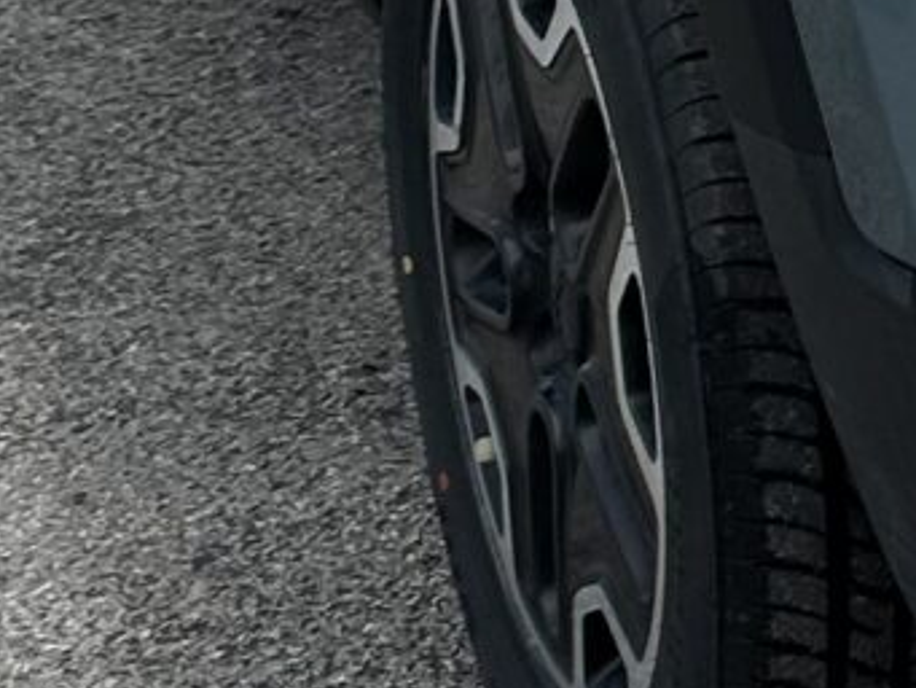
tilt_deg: -10.7
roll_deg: -2.2
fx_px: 5162
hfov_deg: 9.7
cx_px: 1523
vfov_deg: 7.3
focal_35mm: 195
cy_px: -758
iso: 50
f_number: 1.5
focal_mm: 5.7
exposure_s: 1/3571
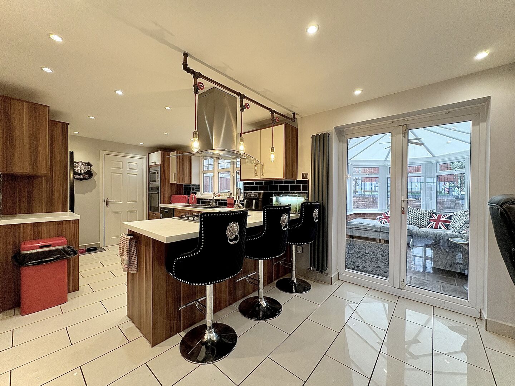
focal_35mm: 14
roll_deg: -0.1
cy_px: 193
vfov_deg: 85.7
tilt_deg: -0.5
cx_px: 258
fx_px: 208
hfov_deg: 102.1
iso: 250
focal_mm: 2.22
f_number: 2.2
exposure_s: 1/100
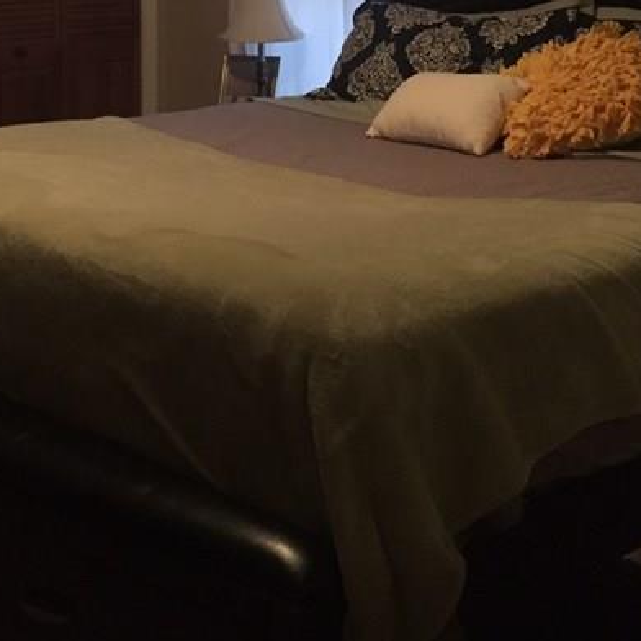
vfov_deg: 24.7
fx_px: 1404
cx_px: 237
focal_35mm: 67
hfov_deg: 25.6
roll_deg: -0.1
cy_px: 25
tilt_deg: -4.6
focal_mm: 4.15
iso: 500
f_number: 2.2
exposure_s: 1/15
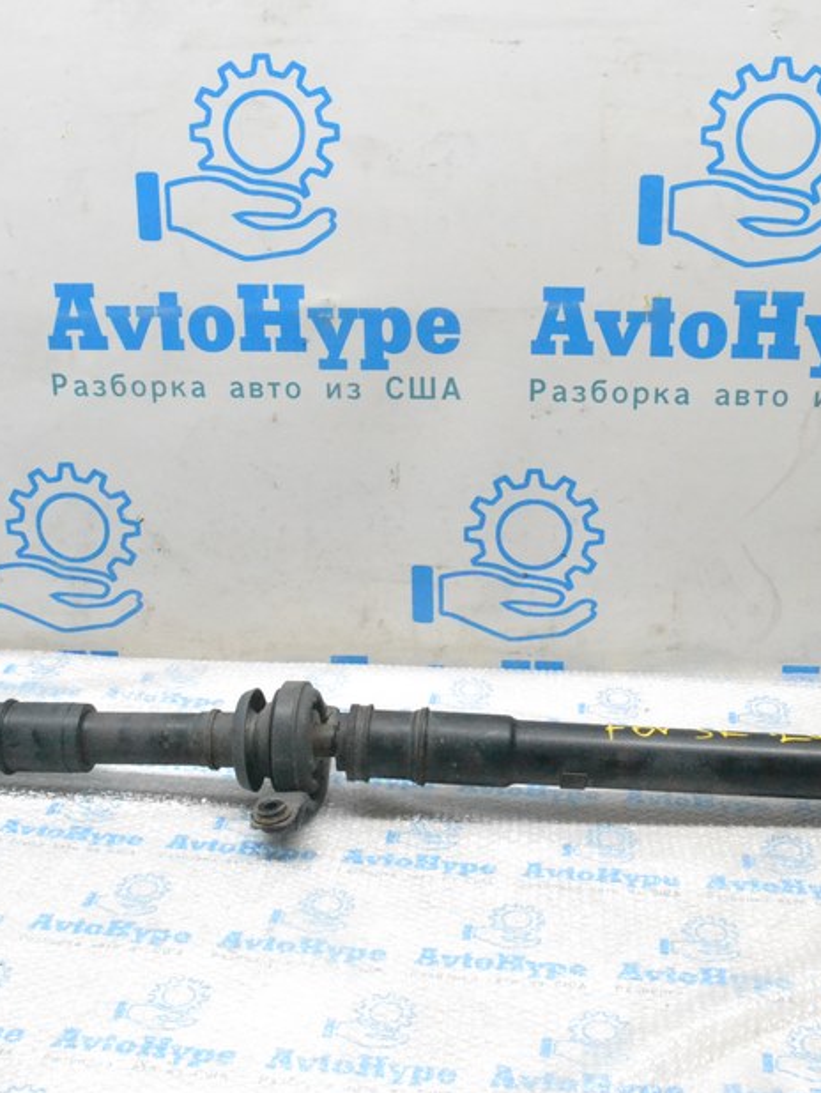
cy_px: 516
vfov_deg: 43.8
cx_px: 499
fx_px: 1359
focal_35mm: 43
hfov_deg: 33.5
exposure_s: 1/160
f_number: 9
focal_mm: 18
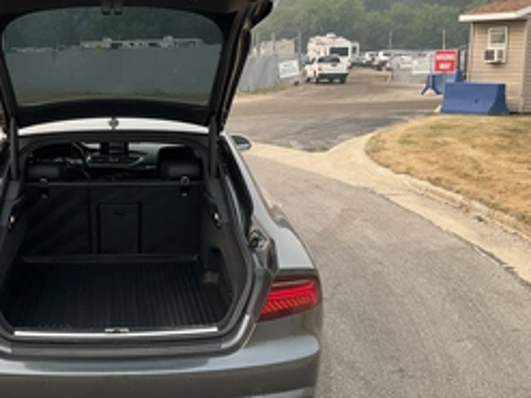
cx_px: 131
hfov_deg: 39.3
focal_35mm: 47
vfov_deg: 30.9
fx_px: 721
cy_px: 198
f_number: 1.8
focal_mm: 3
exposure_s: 1/620
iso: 25
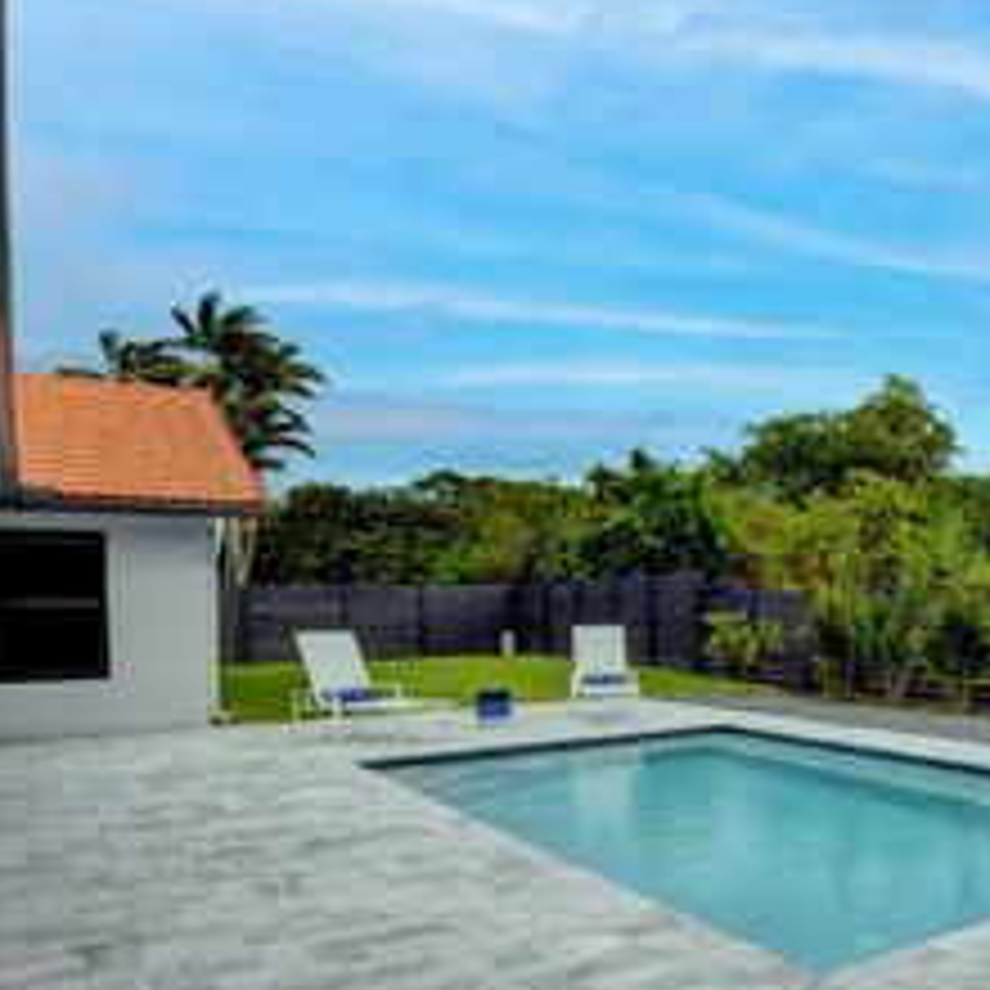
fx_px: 938
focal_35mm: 29
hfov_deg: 44.8
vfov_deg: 55.0
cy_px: 616
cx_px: 1044
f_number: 13
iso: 640
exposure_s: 1/1250
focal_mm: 10
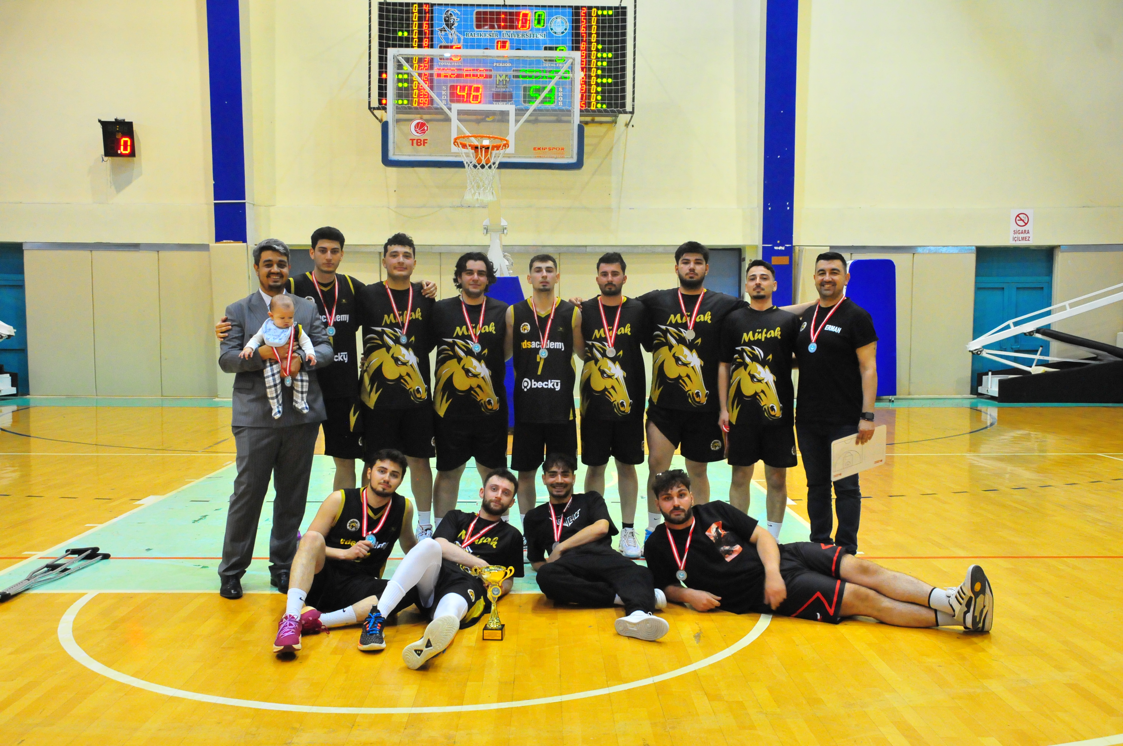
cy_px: 373
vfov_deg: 36.8
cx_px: 562
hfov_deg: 53.2
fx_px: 1122
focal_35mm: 36
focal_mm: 24
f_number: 5
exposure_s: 1/30
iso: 2800
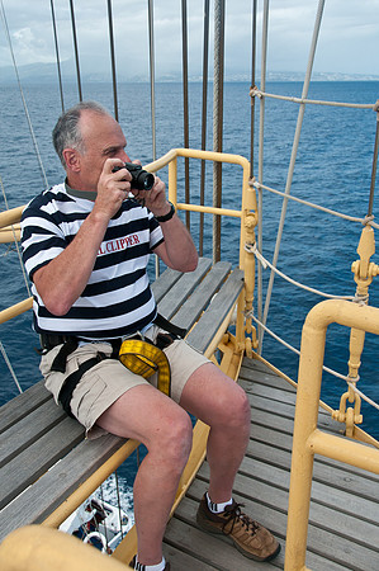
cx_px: 190
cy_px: 286
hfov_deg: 36.8
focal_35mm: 36
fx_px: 570
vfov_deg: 53.2
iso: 200
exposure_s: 1/500
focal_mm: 24
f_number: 6.3
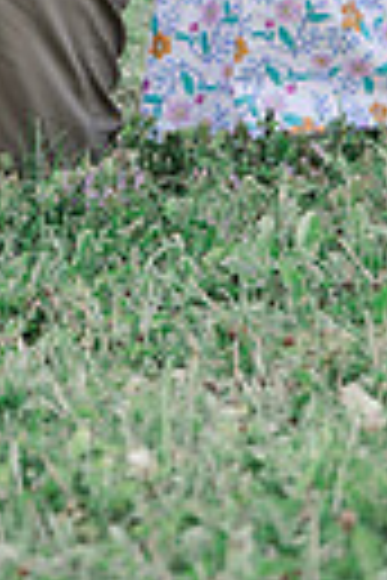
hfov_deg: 2.9
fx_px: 7594
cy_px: -427
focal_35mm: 471
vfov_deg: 4.3
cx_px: -45
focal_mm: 135
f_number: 4.5
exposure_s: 1/200
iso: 320
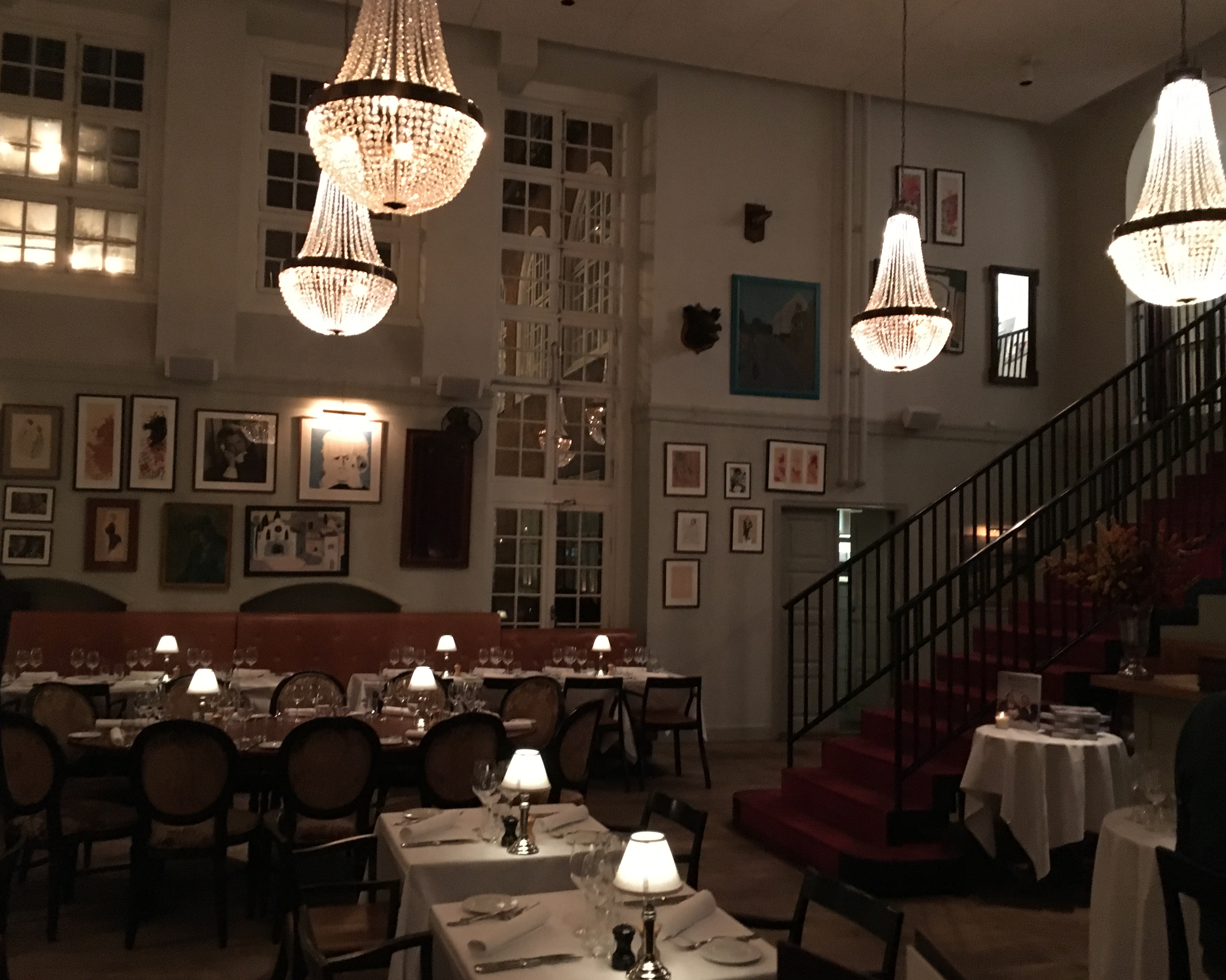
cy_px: 484
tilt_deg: +4.1
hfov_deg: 57.2
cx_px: 611
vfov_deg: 47.1
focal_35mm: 31
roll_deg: -2.5
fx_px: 1125
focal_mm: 4.15
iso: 640
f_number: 2.2
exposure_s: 1/17
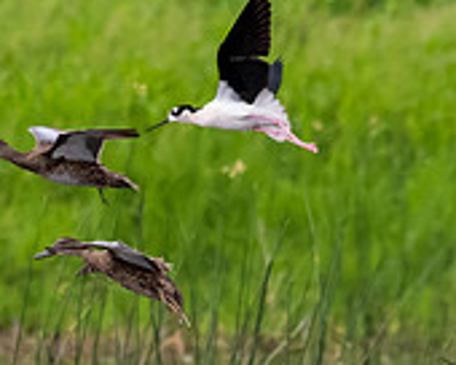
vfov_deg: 0.8
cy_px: 196
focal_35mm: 1946
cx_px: 181
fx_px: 26263
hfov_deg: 1.0
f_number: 7.1
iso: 2000
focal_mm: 380
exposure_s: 1/2000
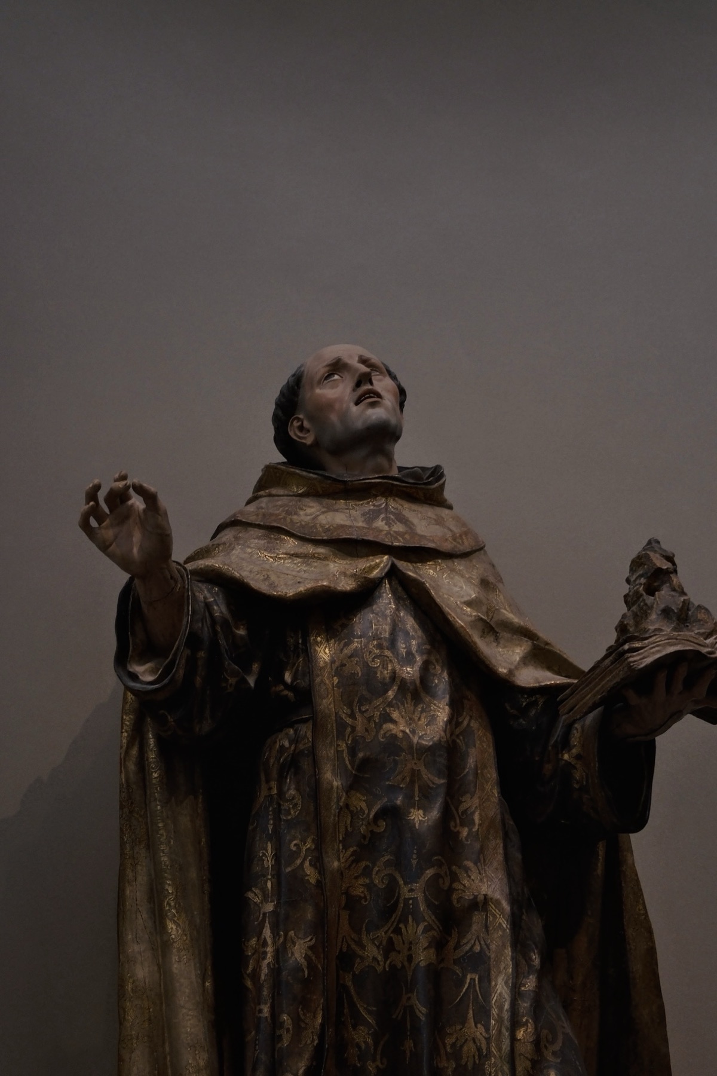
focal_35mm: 35
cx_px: 358
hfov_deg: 37.9
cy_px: 538
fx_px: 1046
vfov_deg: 54.4
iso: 320
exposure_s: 1/100
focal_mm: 23
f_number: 2.8
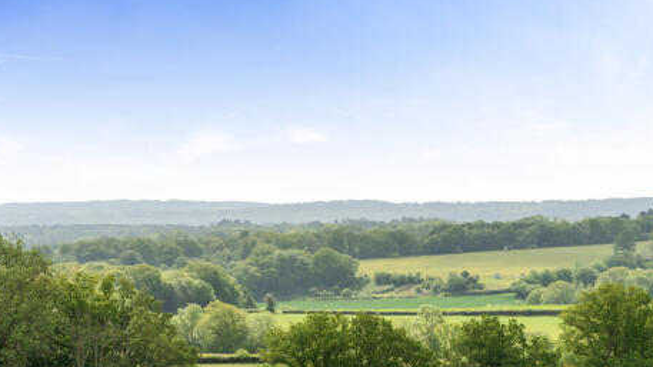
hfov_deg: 19.6
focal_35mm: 109
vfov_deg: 11.1
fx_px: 1887
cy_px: 219
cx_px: 334
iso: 400
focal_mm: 67
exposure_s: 1/1250
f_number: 8
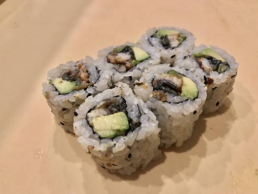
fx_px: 216
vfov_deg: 48.3
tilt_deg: -47.1
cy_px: 98
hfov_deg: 61.6
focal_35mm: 29
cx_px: 128
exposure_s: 1/5
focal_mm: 4
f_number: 1.8
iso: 100
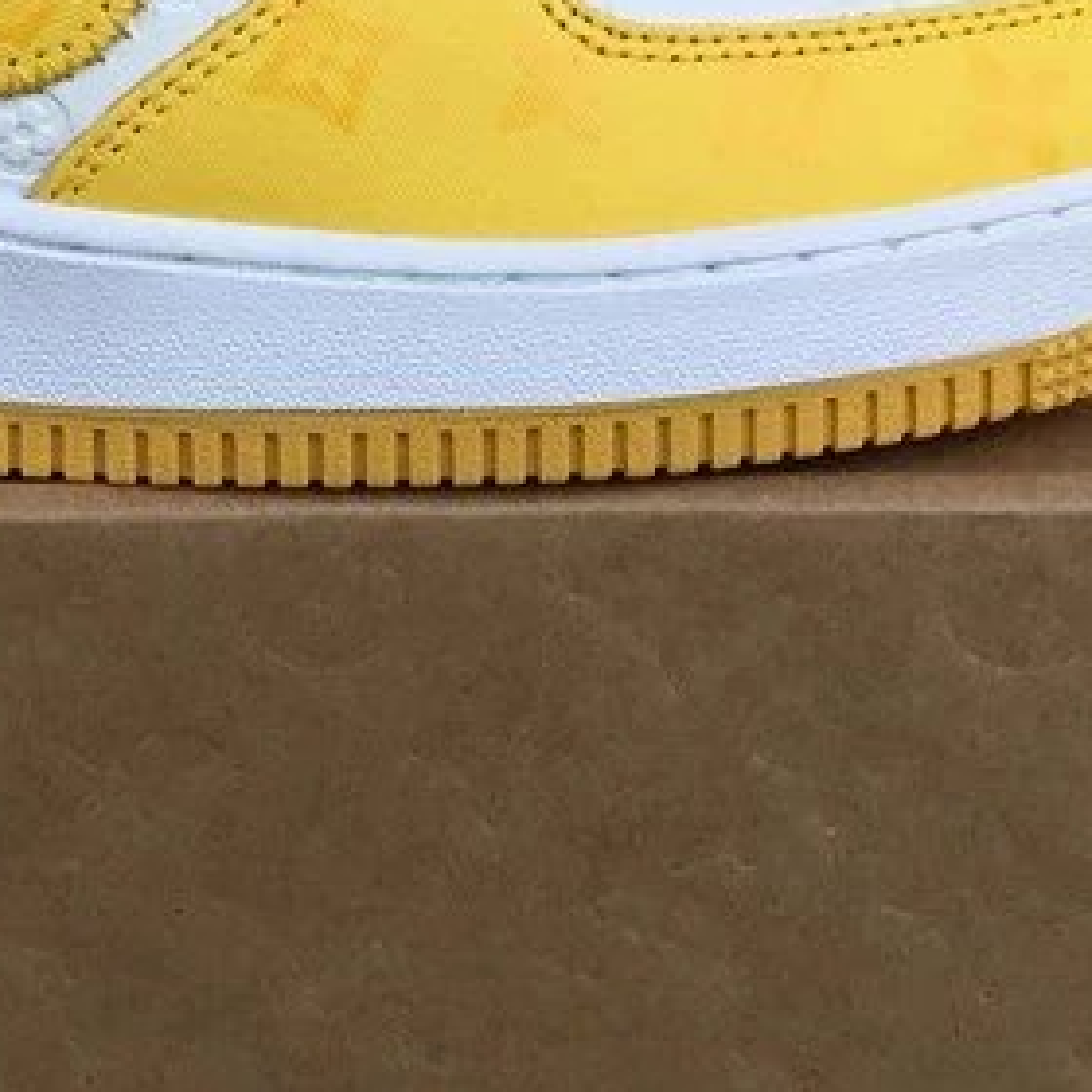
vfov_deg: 19.6
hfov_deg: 19.3
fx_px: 3141
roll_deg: +1.0
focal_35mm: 88
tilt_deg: -19.7
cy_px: 298
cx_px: 78
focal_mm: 3.3
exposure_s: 1/455
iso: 25
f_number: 2.4
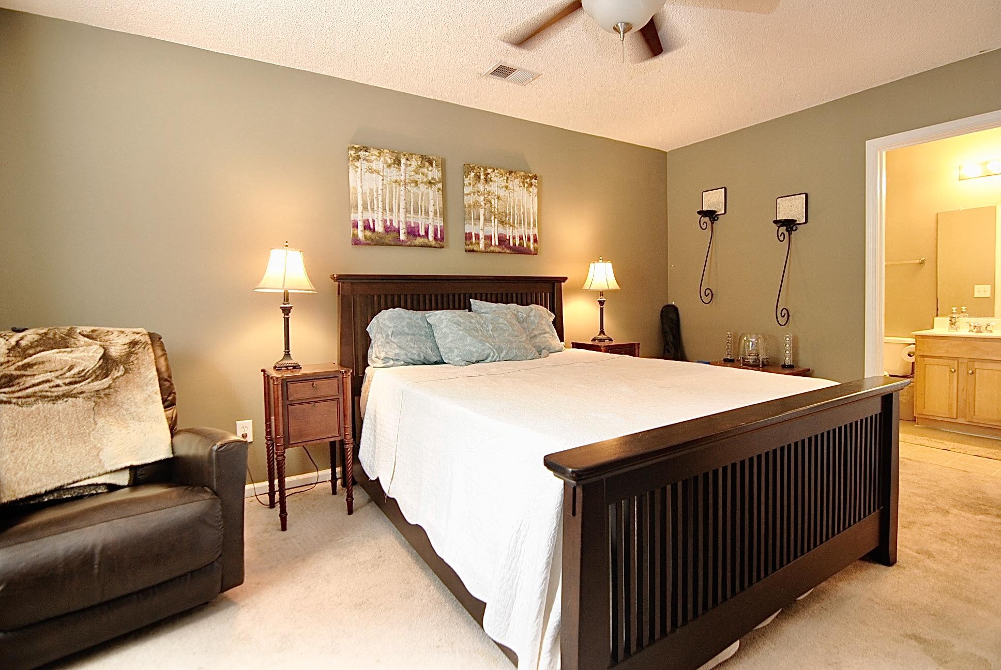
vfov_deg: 72.2
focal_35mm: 16
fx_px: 459
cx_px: 500
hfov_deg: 94.9
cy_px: 335
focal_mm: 11
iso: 200
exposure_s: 1/8
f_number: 4
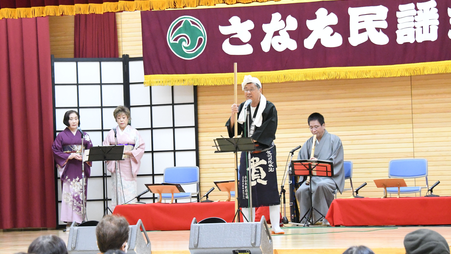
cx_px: 225
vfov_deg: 9.9
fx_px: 1471
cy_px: 119
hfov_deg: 17.4
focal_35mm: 123
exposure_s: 1/320
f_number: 5.6
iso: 14400
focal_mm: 78
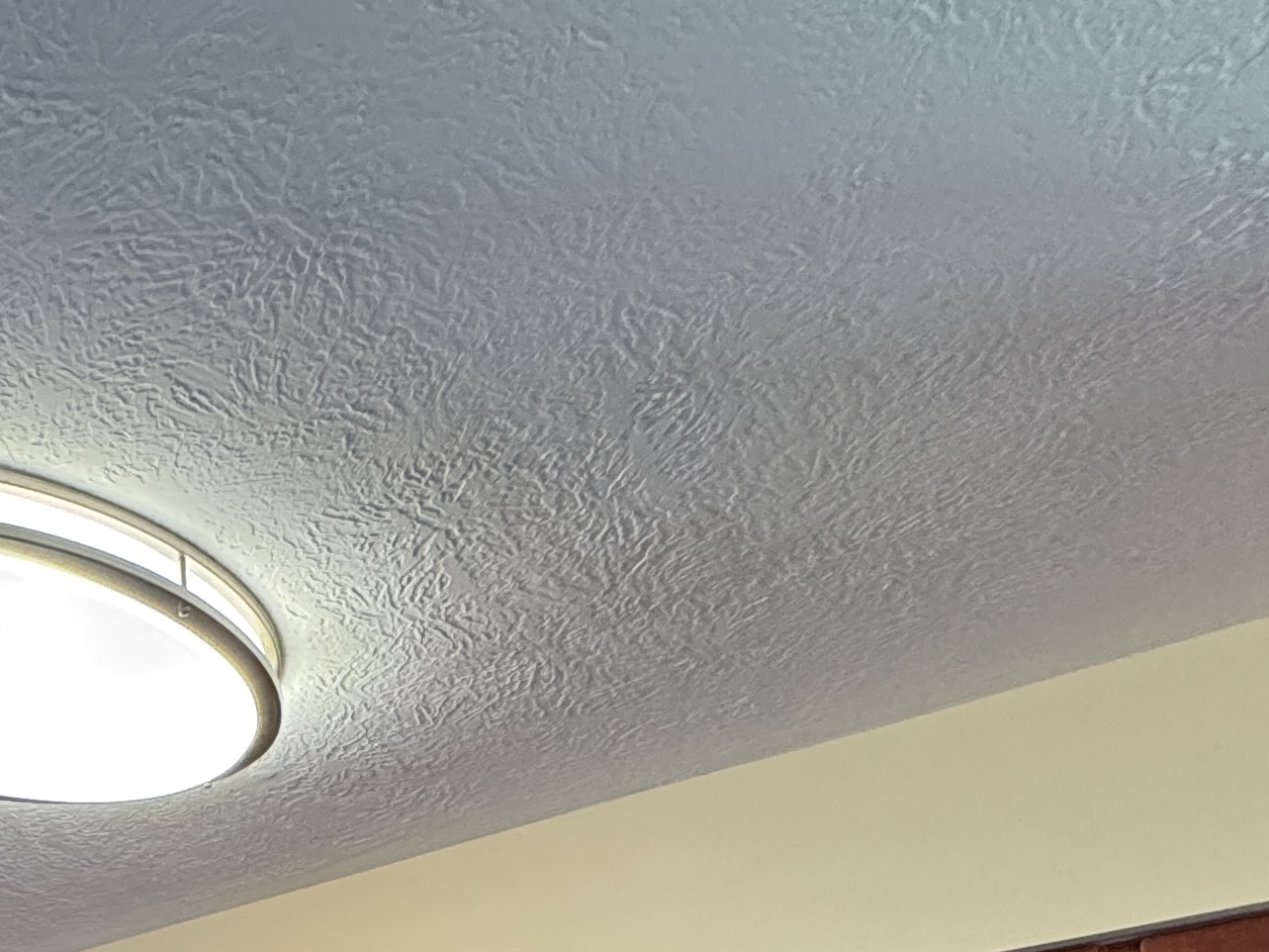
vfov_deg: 24.8
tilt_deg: -1.0
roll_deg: +1.0
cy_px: 1452
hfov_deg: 33.6
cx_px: -306
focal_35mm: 44
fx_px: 1613
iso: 250
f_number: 2.2
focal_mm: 2.22
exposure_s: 1/60
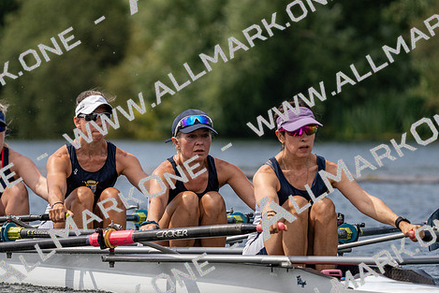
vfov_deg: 3.5
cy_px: 152
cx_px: 179
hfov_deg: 5.2
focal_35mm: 397
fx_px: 4842
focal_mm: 321
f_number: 6.3
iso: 250
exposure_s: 1/1600
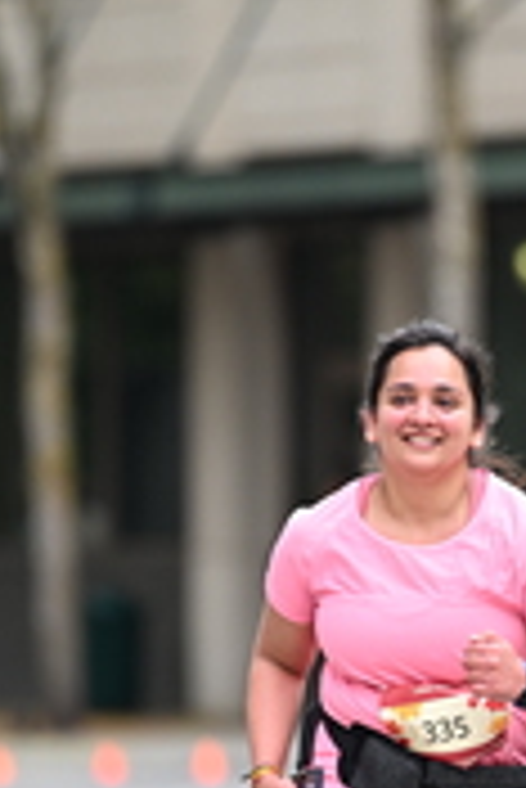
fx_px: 13757
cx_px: 420
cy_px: 536
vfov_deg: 3.3
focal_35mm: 629
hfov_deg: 2.2
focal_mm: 200
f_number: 2.8
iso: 640
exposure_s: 1/1600
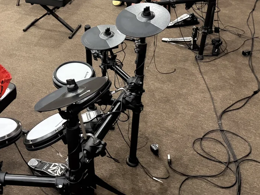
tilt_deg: -26.5
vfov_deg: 32.8
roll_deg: +0.6
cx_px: 86
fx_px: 315
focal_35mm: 42
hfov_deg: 44.2
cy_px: 25
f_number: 1.78
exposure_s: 1/40
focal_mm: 6.76
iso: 1000
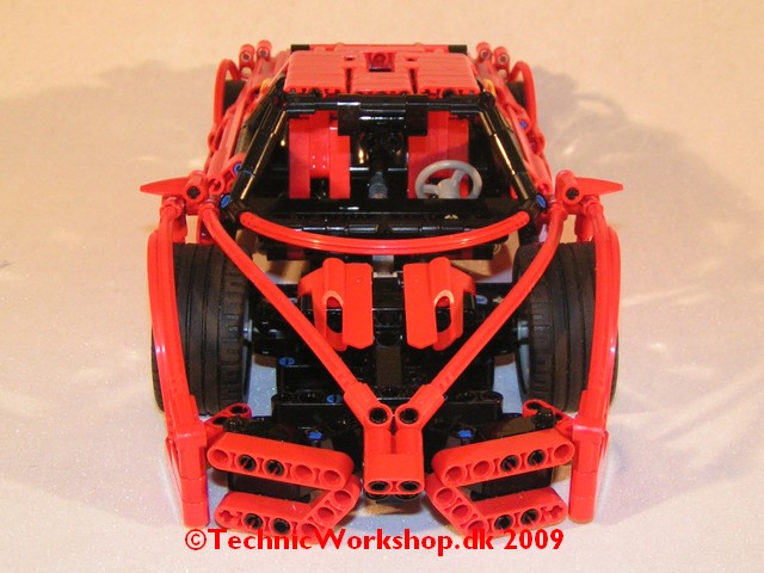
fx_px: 839
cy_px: 286
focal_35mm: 38
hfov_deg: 49.0
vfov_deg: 37.7
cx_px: 382
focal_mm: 5.8
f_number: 2.8
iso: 200
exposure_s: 1/40
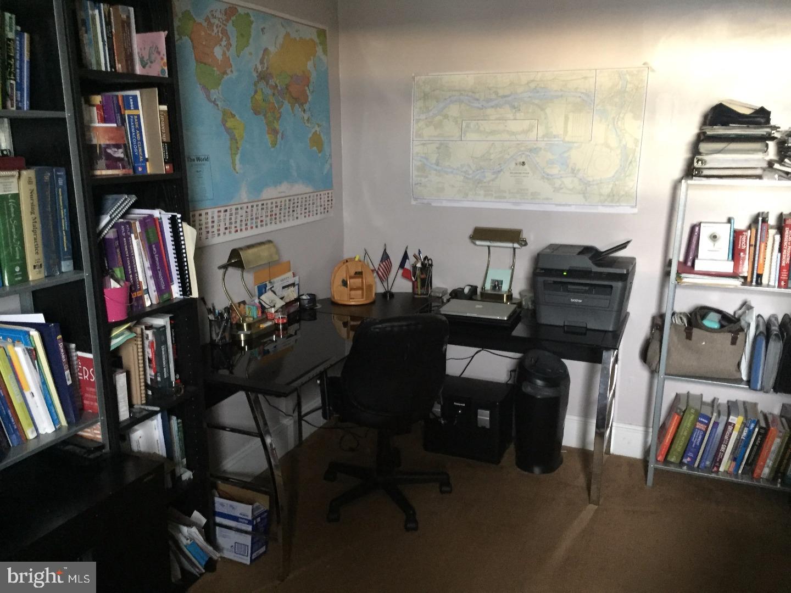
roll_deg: +0.0
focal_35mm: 29
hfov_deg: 61.7
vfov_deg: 48.2
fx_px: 663
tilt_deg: -14.9
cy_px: 296
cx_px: 396
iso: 640
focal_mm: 4.15
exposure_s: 1/15
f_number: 2.2
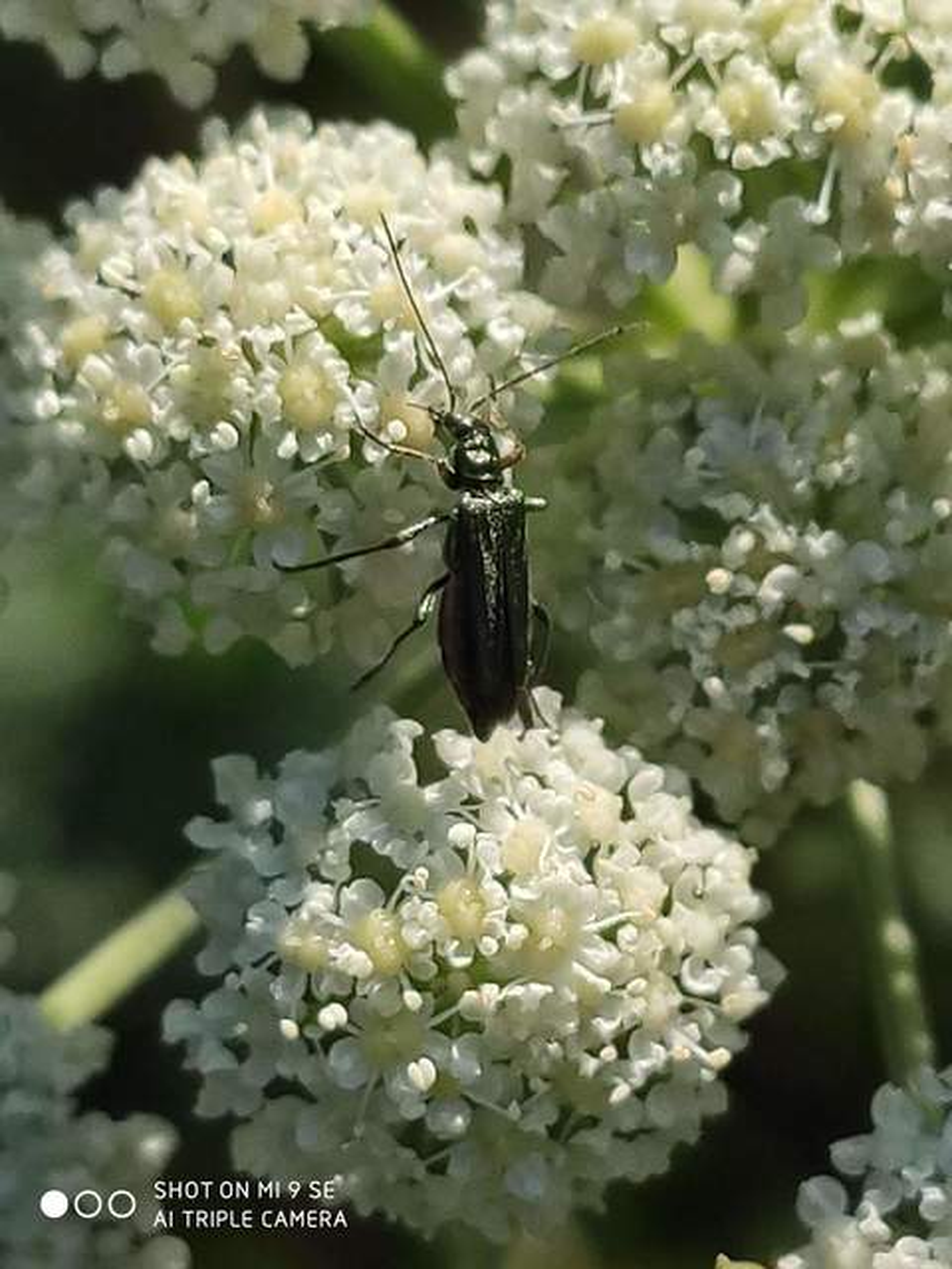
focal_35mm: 26
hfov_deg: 53.1
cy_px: 634
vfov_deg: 67.3
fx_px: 953
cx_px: 476
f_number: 1.75
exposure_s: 1/1641
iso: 112
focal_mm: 4.77
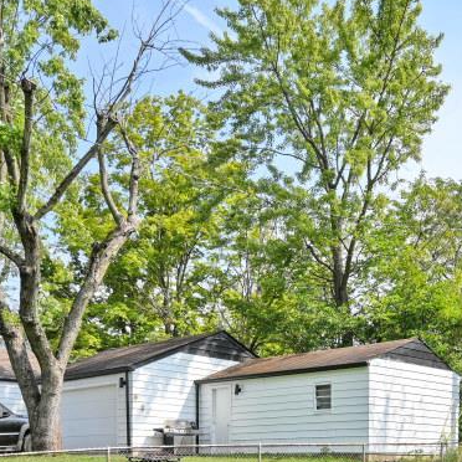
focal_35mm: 48
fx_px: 725
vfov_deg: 32.5
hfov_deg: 34.9
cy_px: 462
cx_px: 324
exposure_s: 1/320
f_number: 6.3
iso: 100
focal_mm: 14
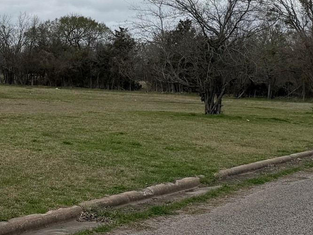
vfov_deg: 19.7
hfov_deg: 21.8
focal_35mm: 74
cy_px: 41
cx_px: -159
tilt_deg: +1.7
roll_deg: -3.5
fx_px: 669
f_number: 1.78
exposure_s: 1/6711
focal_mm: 6.76
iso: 80
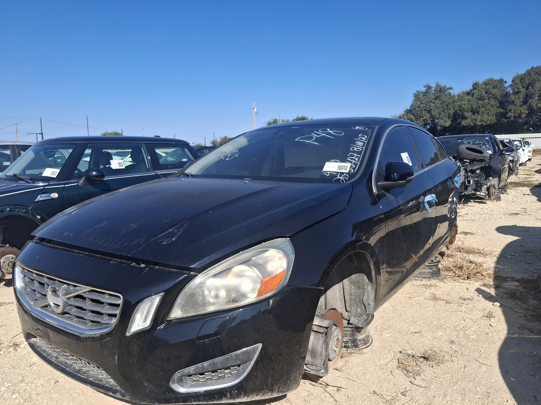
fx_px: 391
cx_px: 270
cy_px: 202
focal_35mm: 25
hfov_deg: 69.4
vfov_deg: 54.9
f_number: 1.8
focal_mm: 4.69
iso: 32
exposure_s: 1/2000
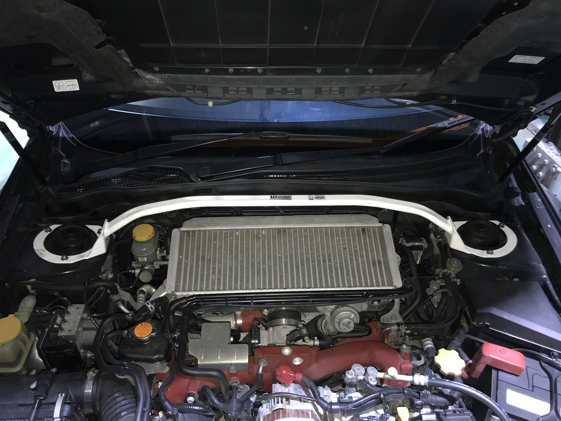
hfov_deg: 63.4
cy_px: 210
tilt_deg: -38.6
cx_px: 280
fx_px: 454
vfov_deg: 49.7
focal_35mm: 28
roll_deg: -1.9
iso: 64
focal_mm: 3.99
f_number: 1.8
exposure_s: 1/17
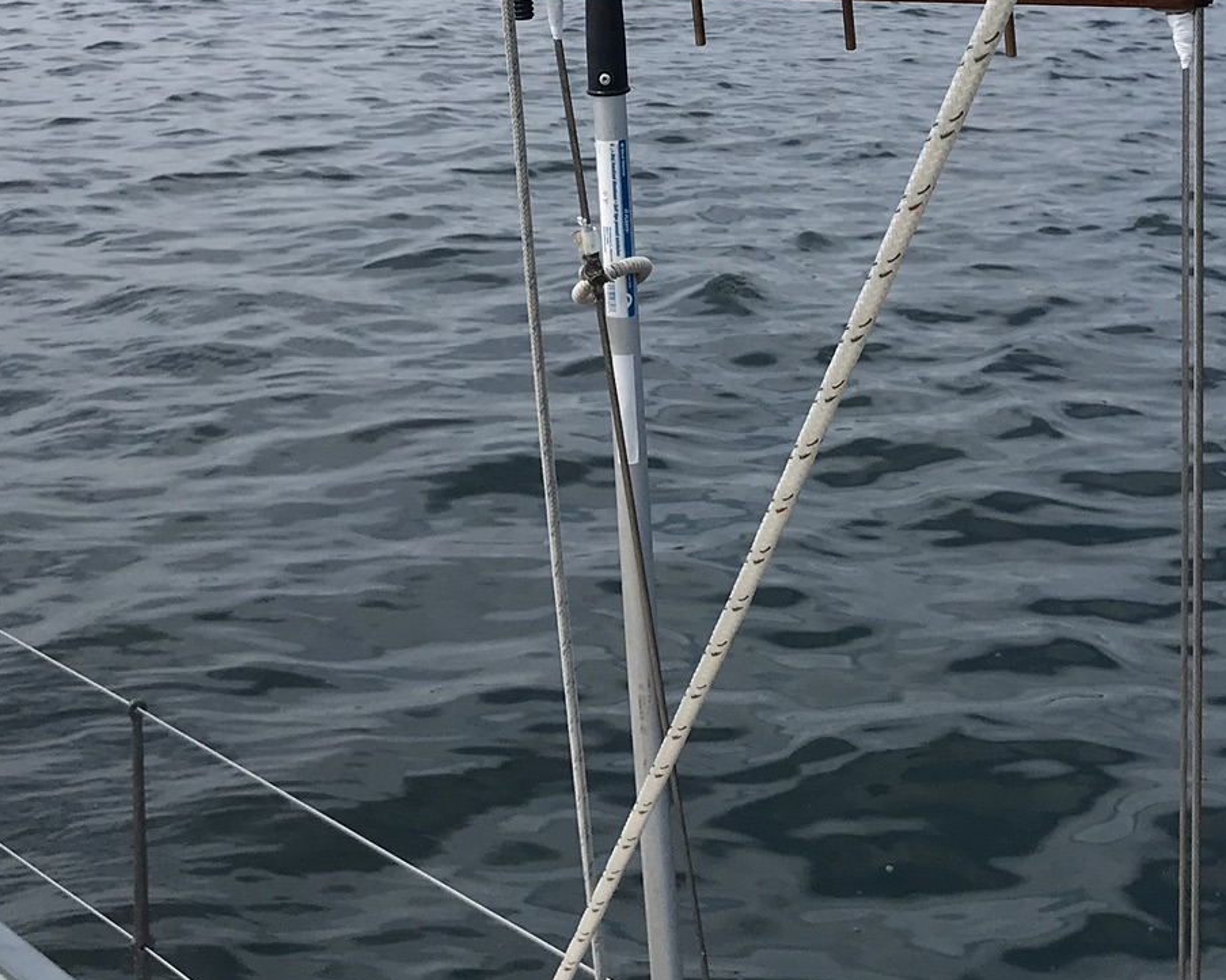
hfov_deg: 30.3
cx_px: 778
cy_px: -34
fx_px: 2249
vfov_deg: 23.4
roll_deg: +0.0
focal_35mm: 62
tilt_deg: -2.8
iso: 20
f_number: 1.8
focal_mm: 3.99
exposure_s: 1/4167
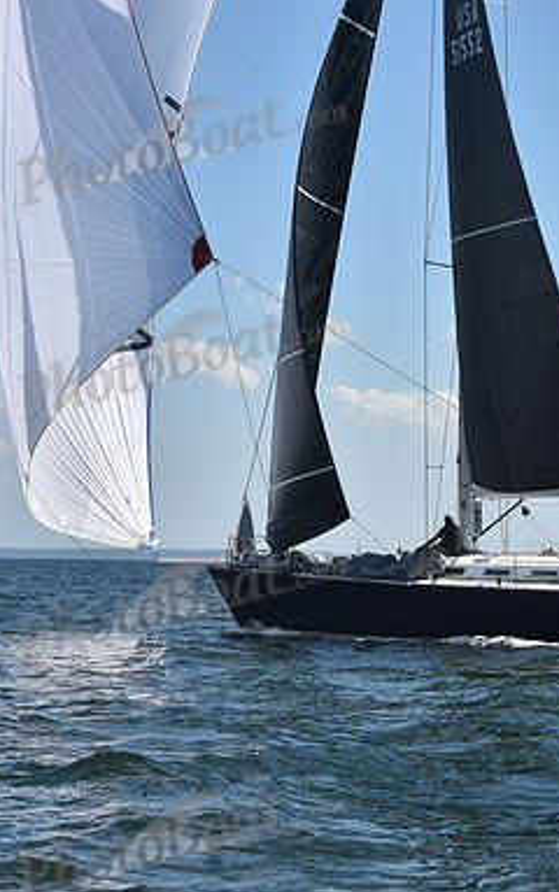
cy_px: 448
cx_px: 468
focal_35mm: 108
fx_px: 2628
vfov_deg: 19.3
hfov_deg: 12.1
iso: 320
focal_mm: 70
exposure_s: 1/1250
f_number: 9
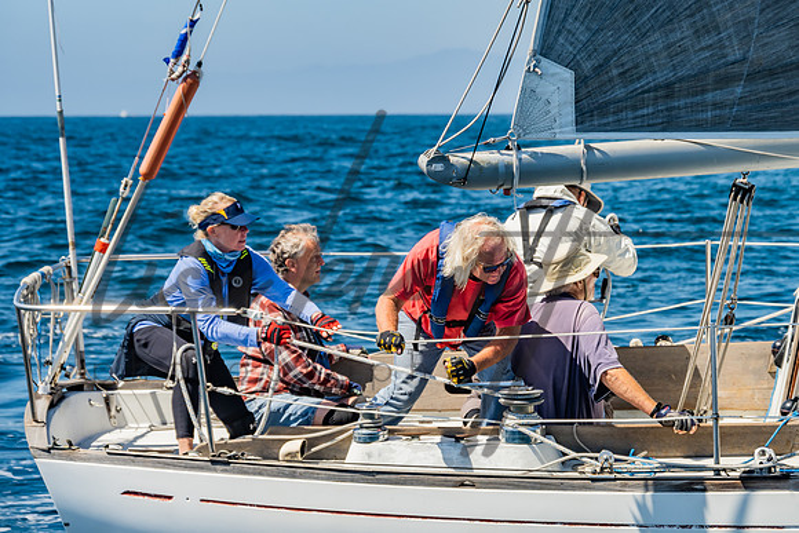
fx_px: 2949
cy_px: 185
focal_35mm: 133
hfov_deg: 15.4
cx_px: 498
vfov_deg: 10.3
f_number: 6.3
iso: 160
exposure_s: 1/320
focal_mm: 99
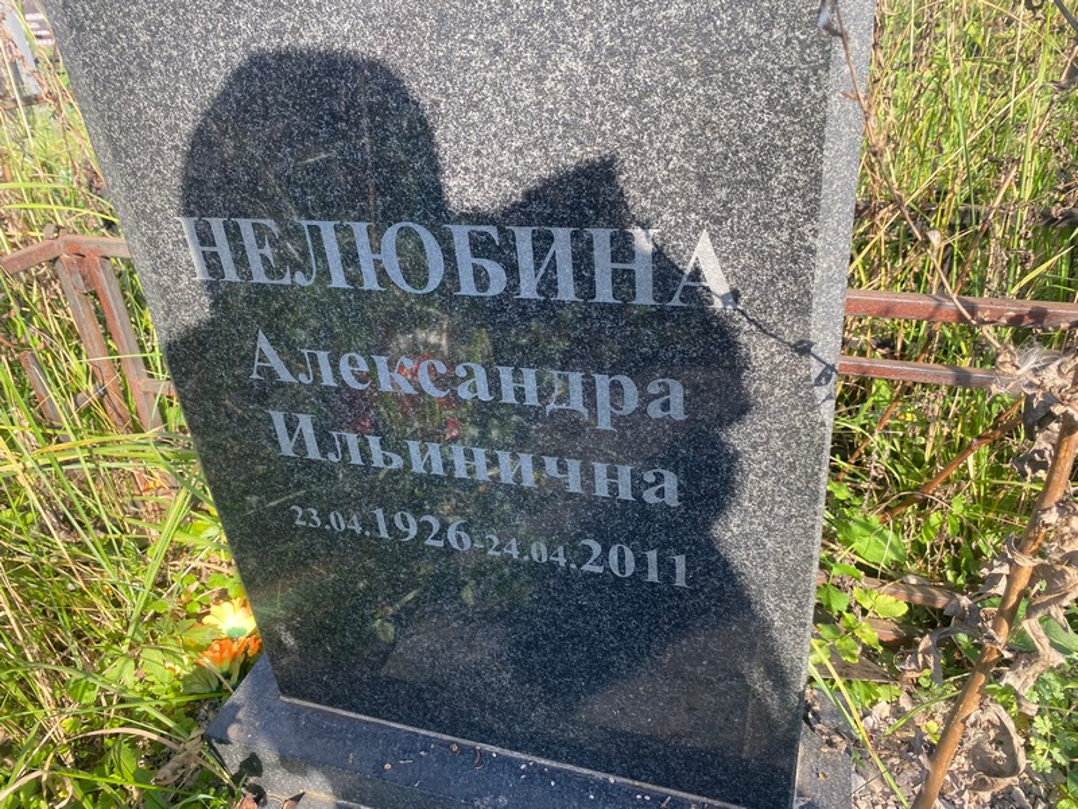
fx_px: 810
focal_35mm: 26
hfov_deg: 67.3
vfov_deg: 53.1
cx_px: 539
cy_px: 404
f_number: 1.8
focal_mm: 4.25
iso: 32
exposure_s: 1/394
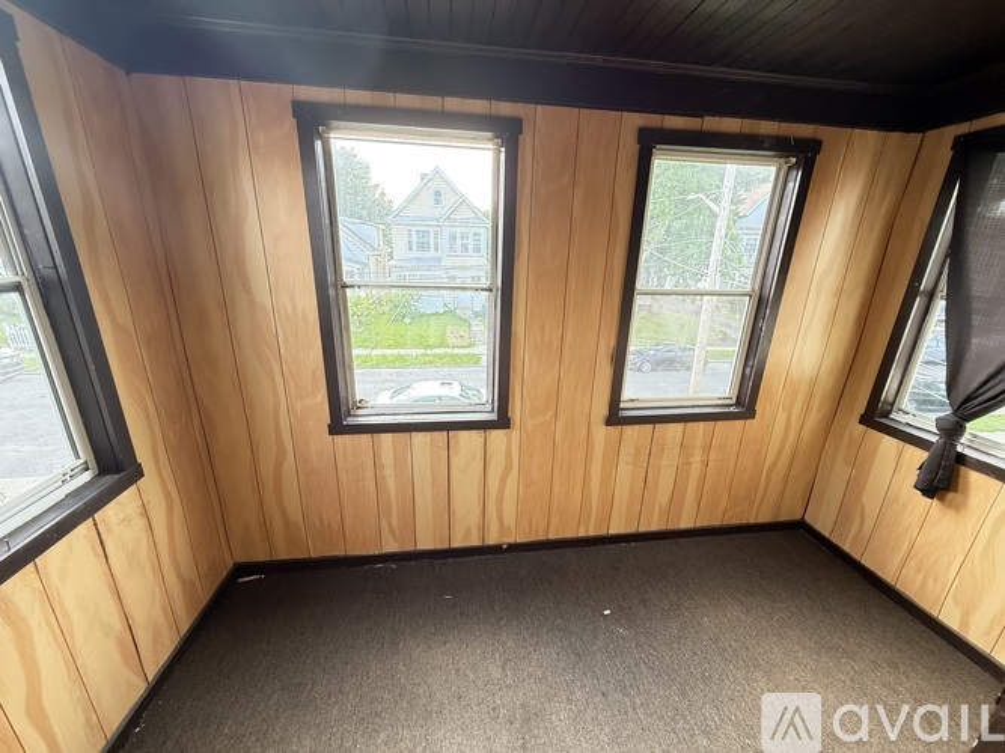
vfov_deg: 85.7
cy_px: 376
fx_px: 406
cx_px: 502
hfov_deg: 102.1
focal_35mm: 14
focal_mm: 2.22
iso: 320
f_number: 2.2
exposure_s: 1/96
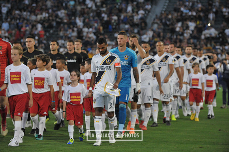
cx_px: 114
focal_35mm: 130
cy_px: 76
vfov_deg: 10.5
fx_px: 826
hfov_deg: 15.8
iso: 3200
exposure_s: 1/800
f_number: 4.5
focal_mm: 130
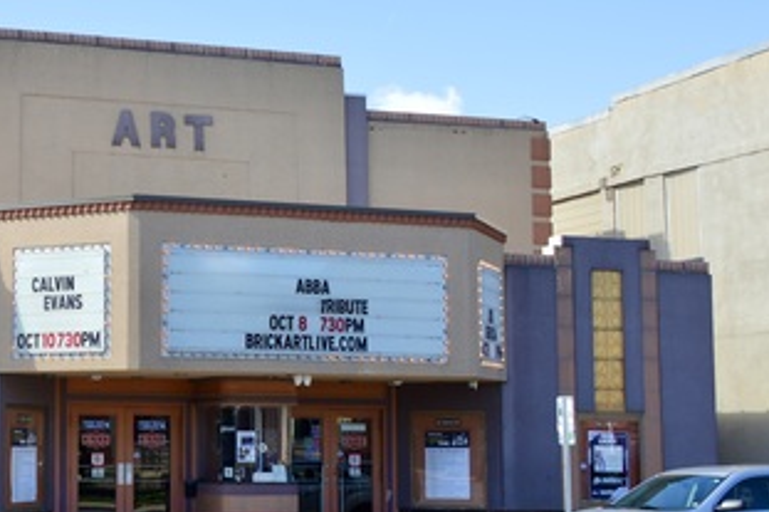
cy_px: 287
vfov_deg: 20.0
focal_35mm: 68
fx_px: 1452
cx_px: 32
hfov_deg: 28.2
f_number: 6.3
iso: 100
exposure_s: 1/160
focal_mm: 22
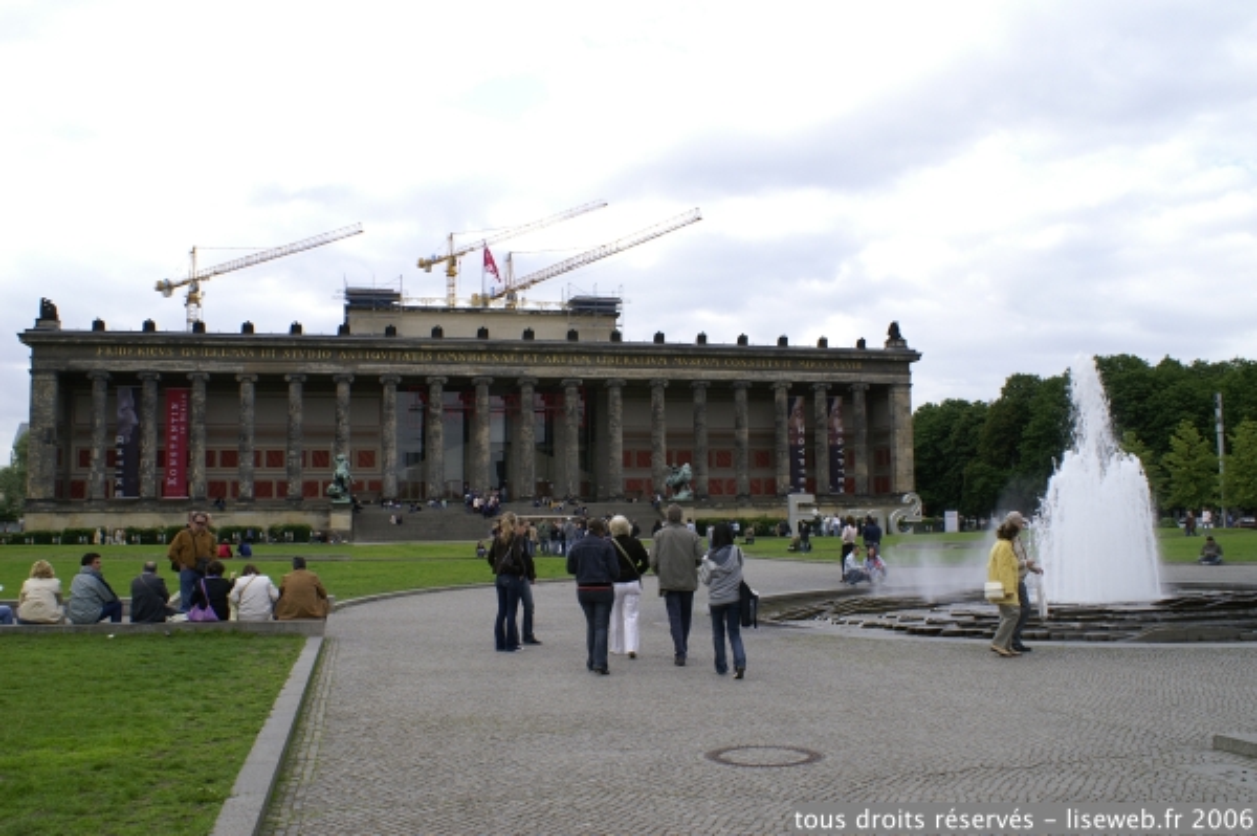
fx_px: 1047
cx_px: 628
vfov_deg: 43.5
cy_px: 418
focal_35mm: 30
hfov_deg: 62.0
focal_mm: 20
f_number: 9
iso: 100
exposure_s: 1/100
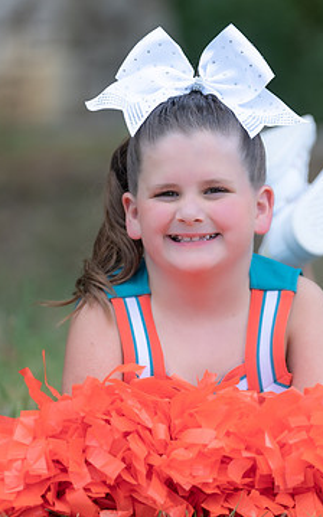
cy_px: 299
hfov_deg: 4.6
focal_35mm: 285
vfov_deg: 7.4
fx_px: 4019
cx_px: 205
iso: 100
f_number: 2.8
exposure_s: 1/320
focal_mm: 156
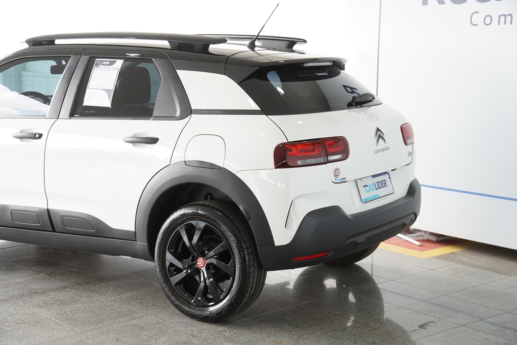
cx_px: 258
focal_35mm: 62
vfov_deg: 22.1
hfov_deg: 32.6
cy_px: 172
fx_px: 883
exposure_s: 1/100
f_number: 3.2
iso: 160
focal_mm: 41
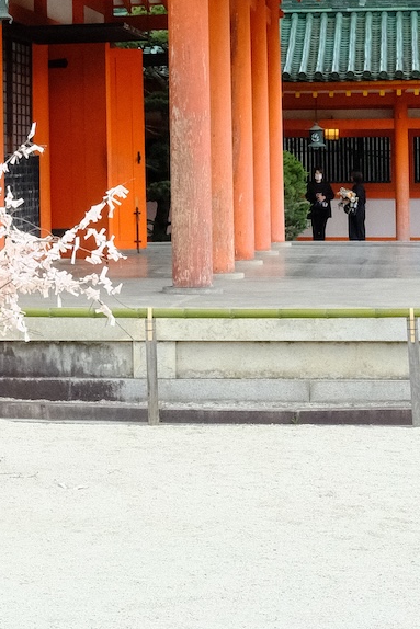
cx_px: 31
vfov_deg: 17.3
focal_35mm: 117
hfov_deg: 11.6
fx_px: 2046
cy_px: 84
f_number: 10
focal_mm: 23
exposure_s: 1/125
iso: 1600
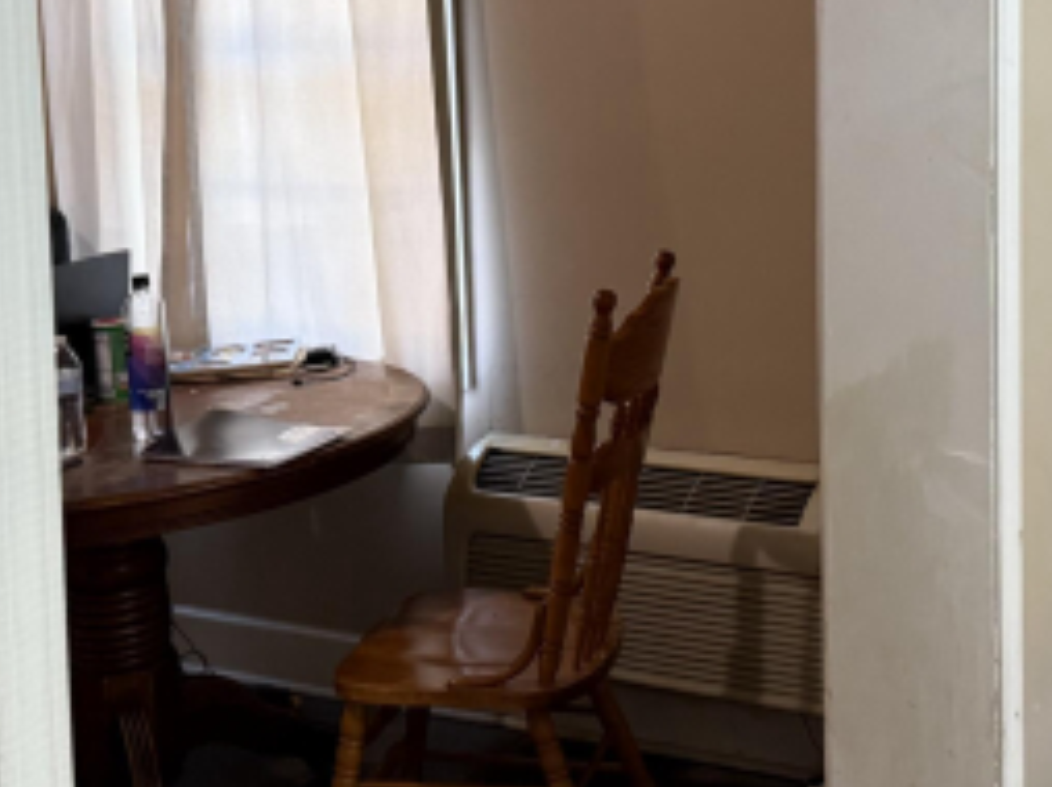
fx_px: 1913
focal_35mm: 63
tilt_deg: -3.6
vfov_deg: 22.9
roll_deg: +2.2
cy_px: 149
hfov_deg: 30.7
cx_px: 569
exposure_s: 1/60
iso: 400
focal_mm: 6.76
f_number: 1.78
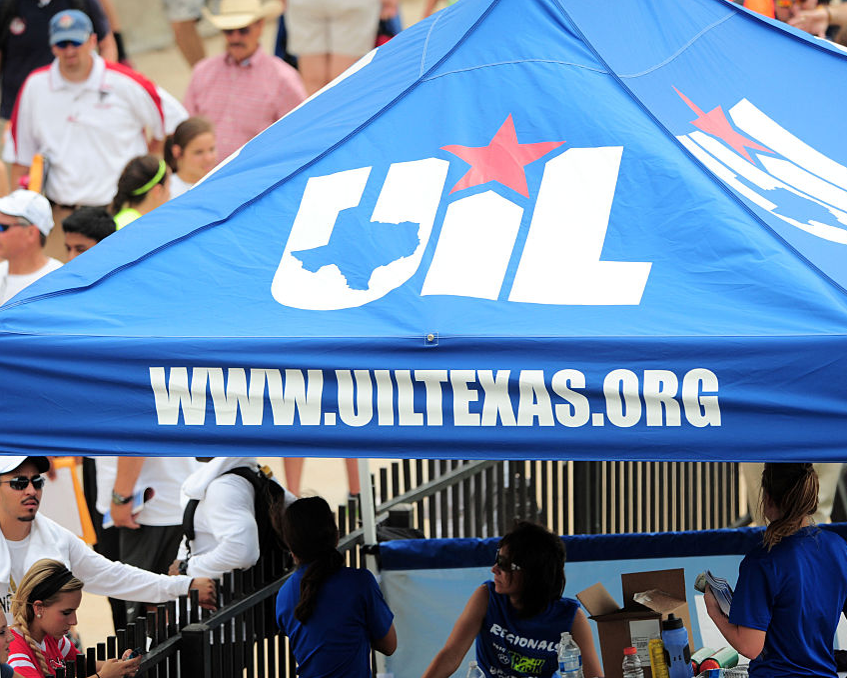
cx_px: 430
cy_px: 340
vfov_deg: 3.4
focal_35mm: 453
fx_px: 11353
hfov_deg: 4.3
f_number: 6.3
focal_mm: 400
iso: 500
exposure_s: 1/2500
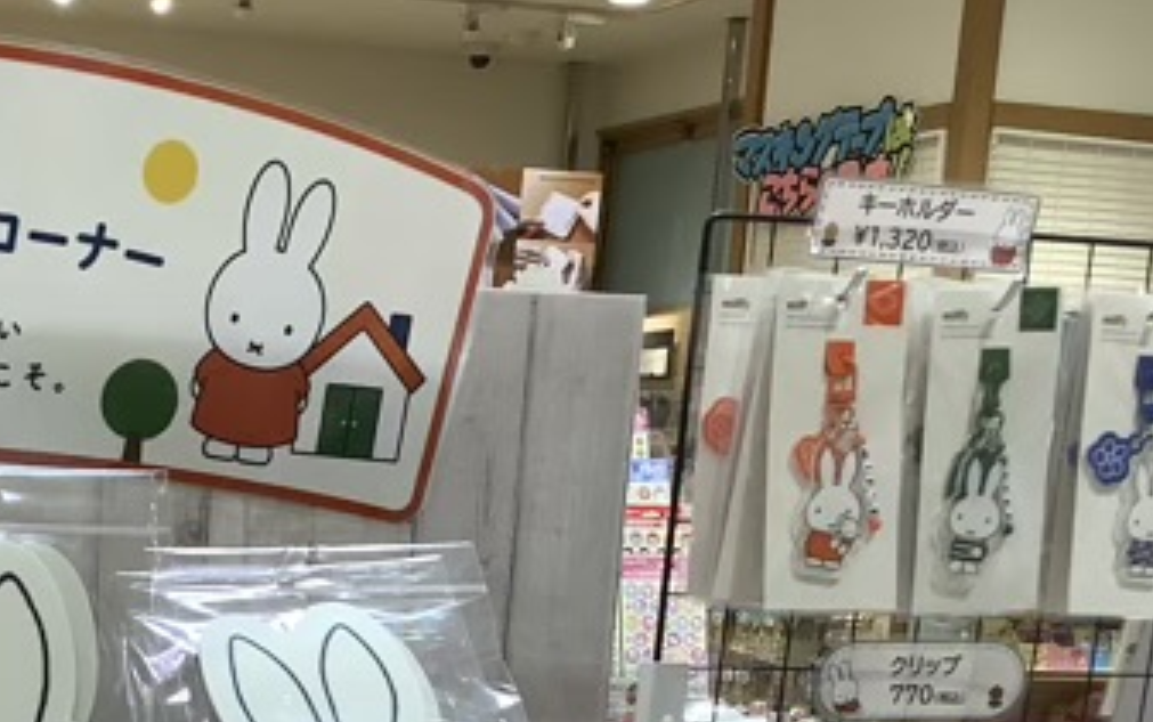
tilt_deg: -13.0
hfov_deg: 25.3
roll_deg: -2.0
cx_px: 21
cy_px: 1020
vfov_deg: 15.7
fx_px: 2452
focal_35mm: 78
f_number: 2.4
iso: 50
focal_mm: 3.3
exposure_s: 1/60
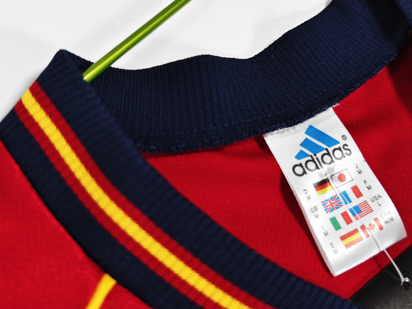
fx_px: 488
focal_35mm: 41
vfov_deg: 34.7
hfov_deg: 45.8
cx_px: 201
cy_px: 95
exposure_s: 1/100
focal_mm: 8.67
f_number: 1.75
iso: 87
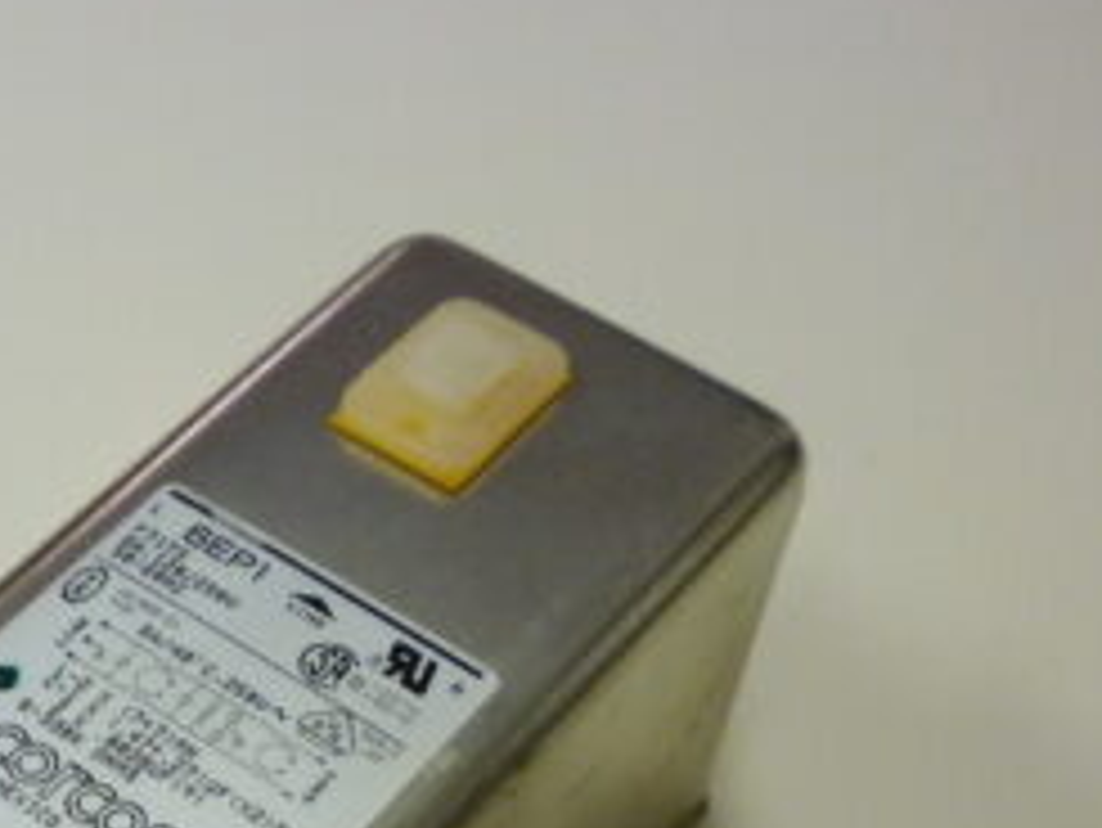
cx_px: 139
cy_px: 914
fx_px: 2261
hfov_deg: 26.6
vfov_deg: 19.8
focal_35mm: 71
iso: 250
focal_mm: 5.2
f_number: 3.3
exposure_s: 1/30
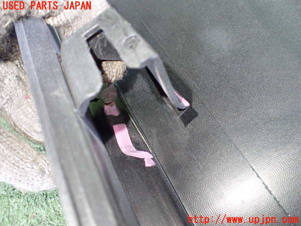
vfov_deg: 46.8
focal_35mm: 30
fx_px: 261
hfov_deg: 60.0
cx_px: 150
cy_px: 113
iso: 800
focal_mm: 5.4
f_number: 2.3
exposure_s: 1/80
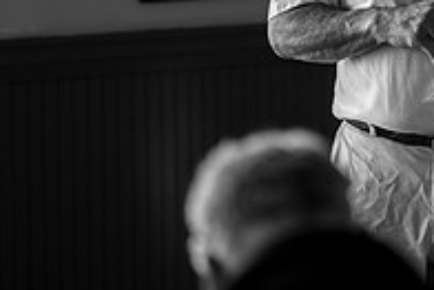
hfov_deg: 8.1
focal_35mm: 251
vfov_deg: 5.4
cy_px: -130
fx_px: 3028
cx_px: 507
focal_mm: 85
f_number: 2.2
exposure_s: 1/250
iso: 160
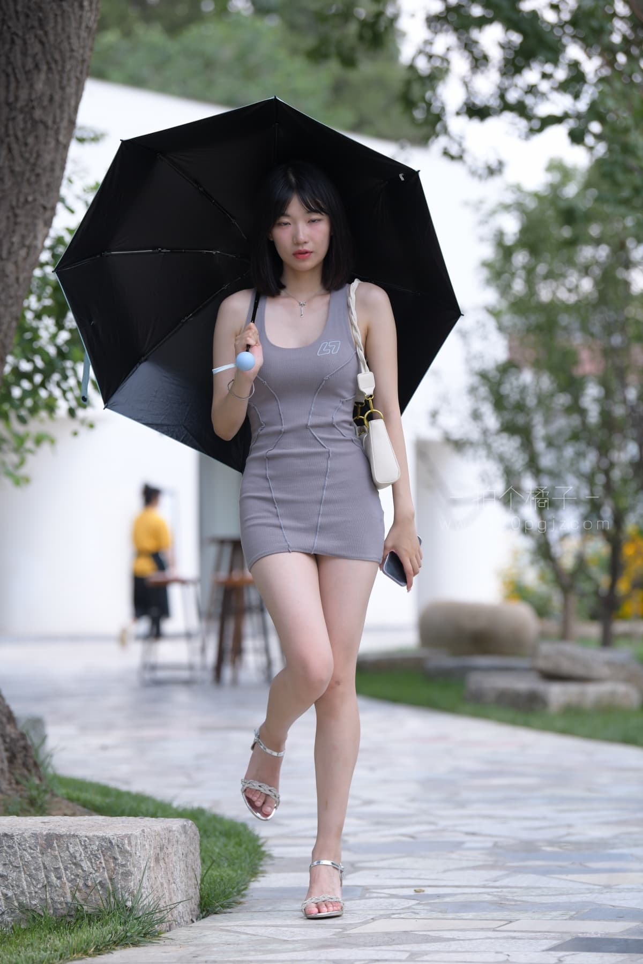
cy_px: 482
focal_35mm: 135
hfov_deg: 10.2
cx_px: 322
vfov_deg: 15.2
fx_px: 3617
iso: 560
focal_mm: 135
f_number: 4
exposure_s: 1/1250
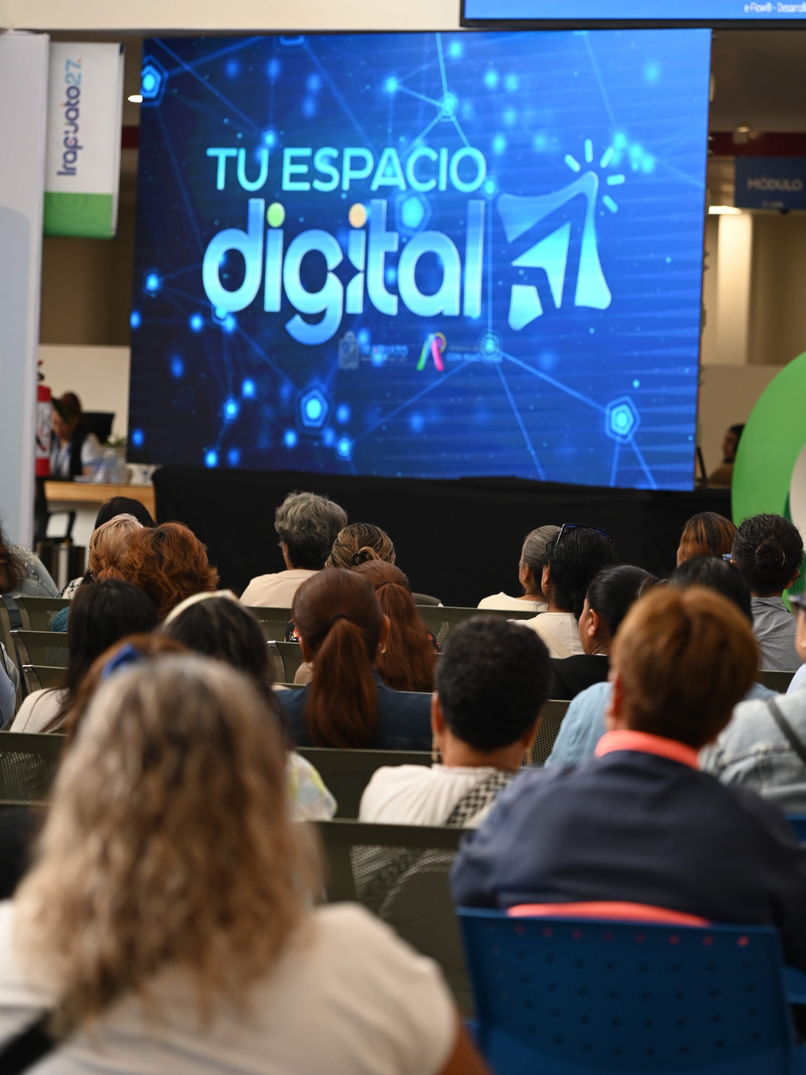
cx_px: 406
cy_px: 511
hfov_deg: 11.3
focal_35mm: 131
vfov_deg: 15.1
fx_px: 4067
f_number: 4
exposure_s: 1/200
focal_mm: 120
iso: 800
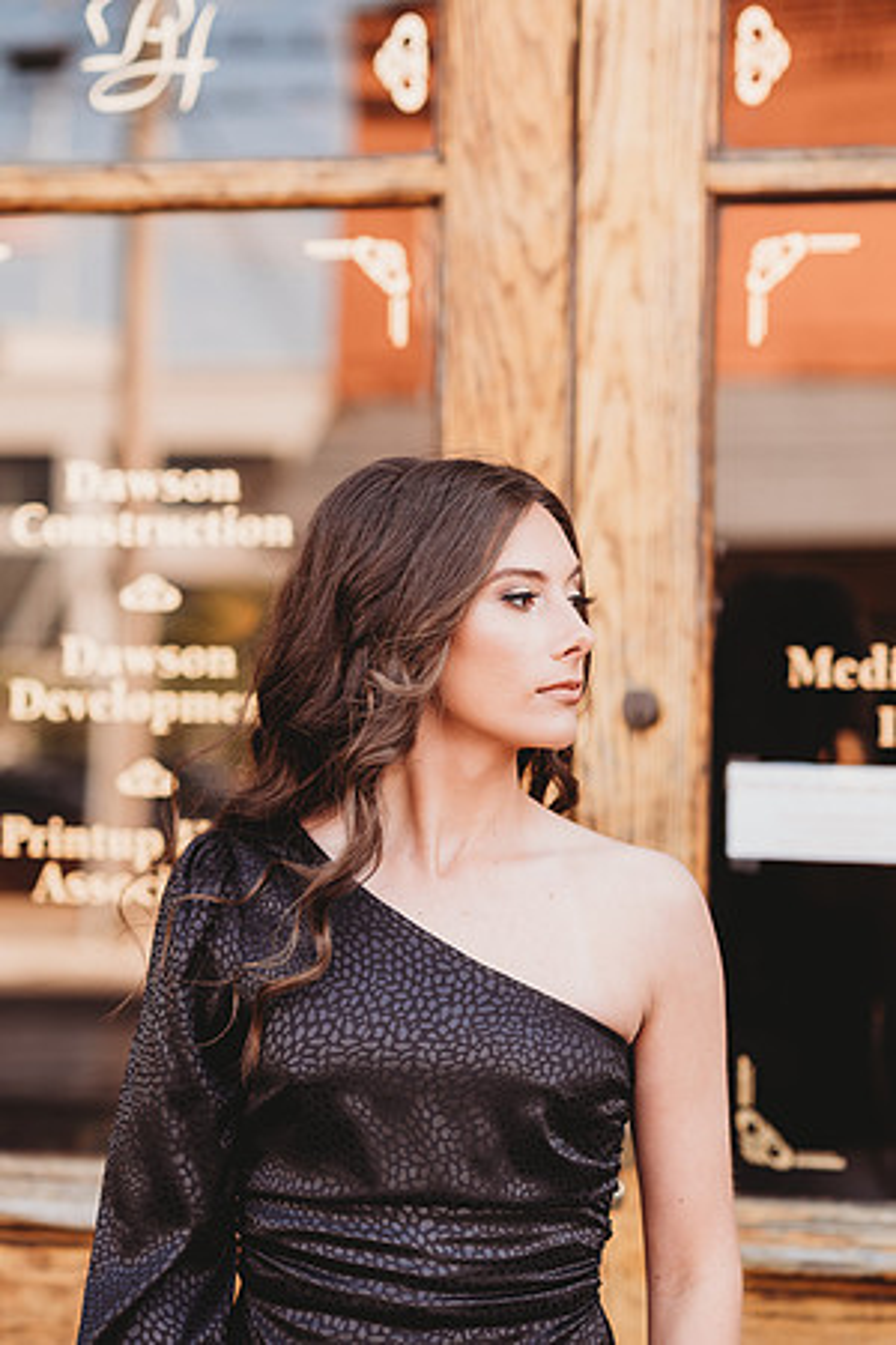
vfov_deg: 23.9
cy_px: 672
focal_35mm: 85
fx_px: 3173
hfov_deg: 16.1
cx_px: 448
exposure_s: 1/250
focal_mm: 85
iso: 200
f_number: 2.5
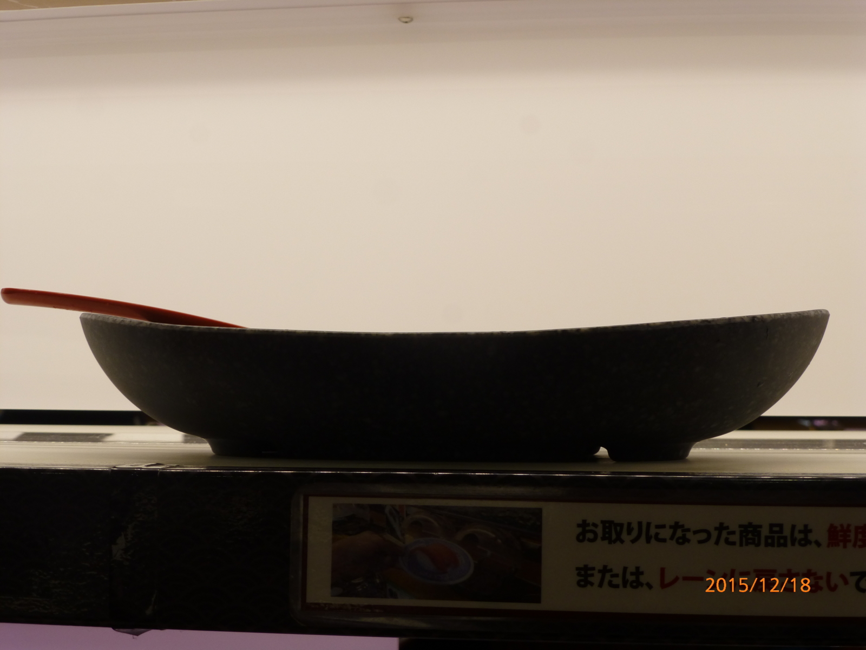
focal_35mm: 66
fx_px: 1651
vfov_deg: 22.3
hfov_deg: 29.4
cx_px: 433
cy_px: 325
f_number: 4.9
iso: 100
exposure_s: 1/100
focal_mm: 11.7
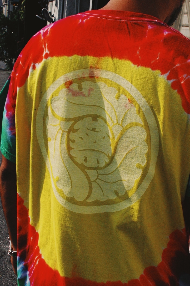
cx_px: 95
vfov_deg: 37.9
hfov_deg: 25.7
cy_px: 143
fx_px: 416
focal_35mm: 52
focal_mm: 35
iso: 800
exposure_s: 1/1250
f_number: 18
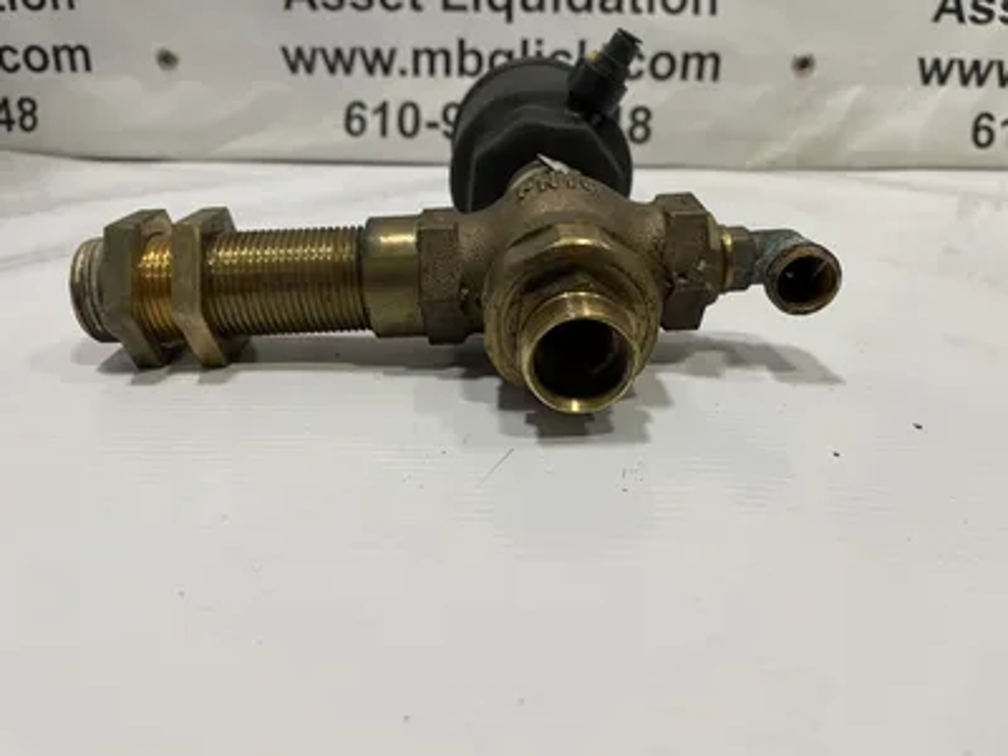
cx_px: 504
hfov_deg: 67.3
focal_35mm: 26
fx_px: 757
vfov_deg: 53.1
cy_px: 378
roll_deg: -0.5
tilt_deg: -21.4
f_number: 1.6
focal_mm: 4.2
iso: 80
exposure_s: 1/60
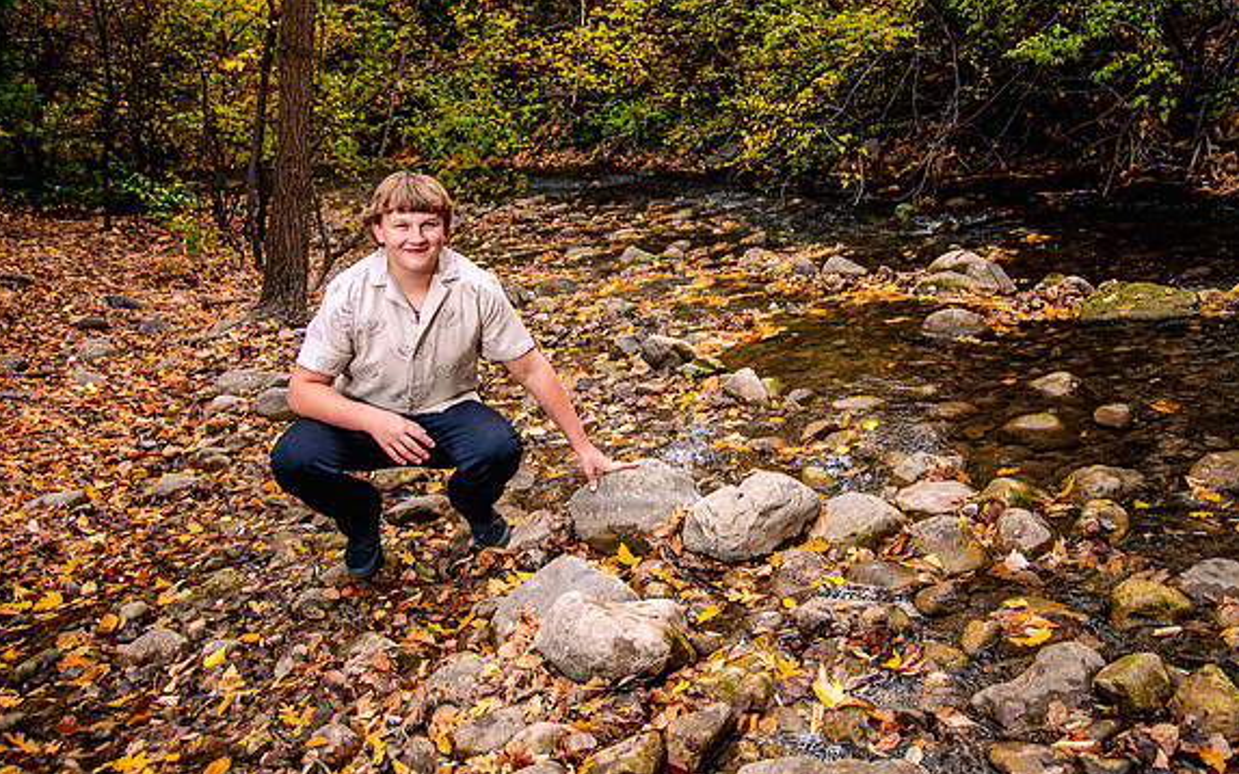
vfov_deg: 36.2
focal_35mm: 35
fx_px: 1182
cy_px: 325
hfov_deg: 55.1
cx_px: 710
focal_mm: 27
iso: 1000
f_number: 4
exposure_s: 1/100
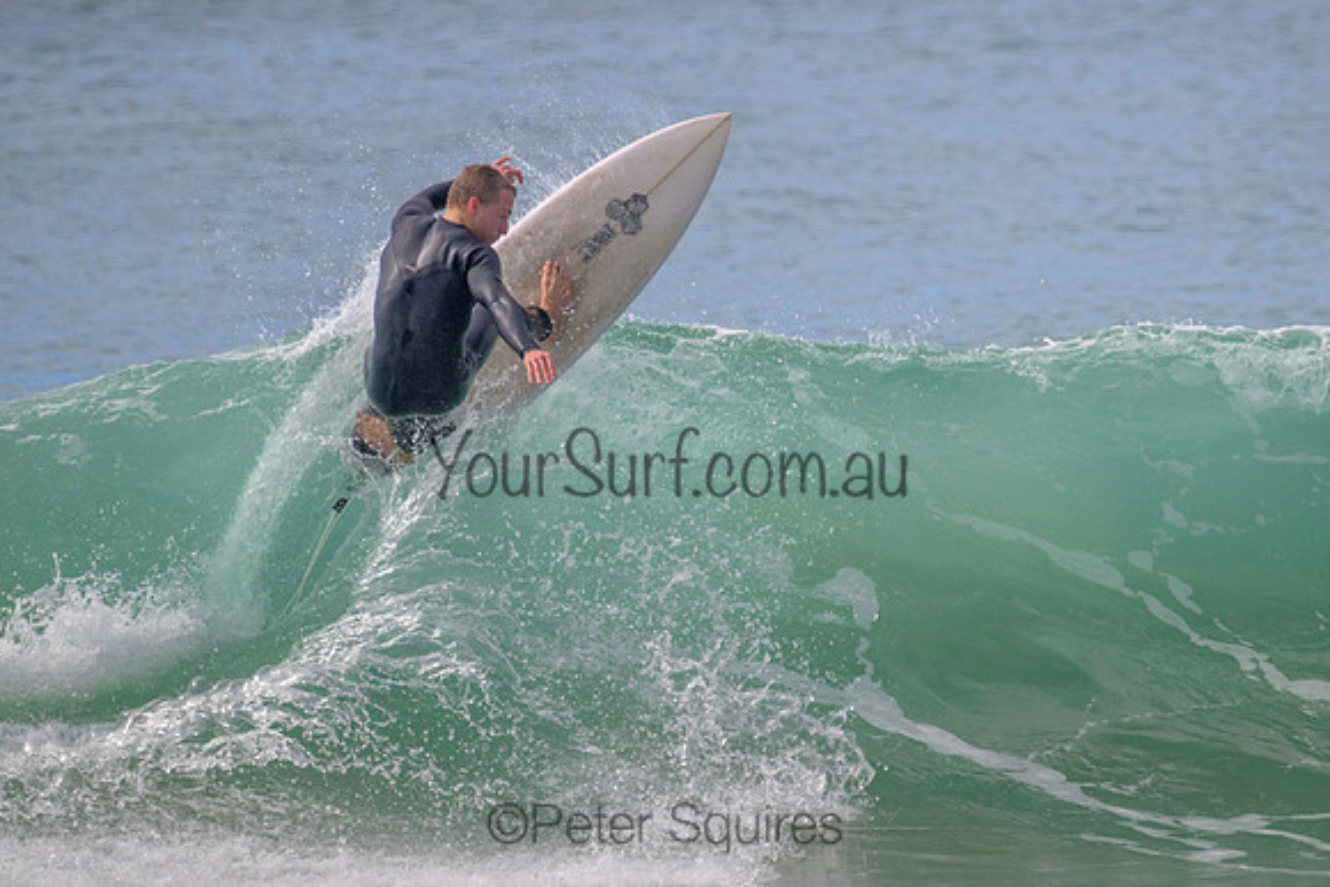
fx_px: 40295
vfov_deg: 1.3
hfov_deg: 1.9
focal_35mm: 1090
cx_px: 906
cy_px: 341
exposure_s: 1/2000
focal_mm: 800
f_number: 11
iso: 1100
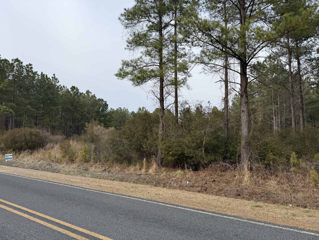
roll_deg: +0.7
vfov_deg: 56.8
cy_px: 120
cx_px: 160
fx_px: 221
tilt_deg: +6.8
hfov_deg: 71.6
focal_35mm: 24
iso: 80
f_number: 1.78
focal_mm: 6.76
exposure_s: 1/1949
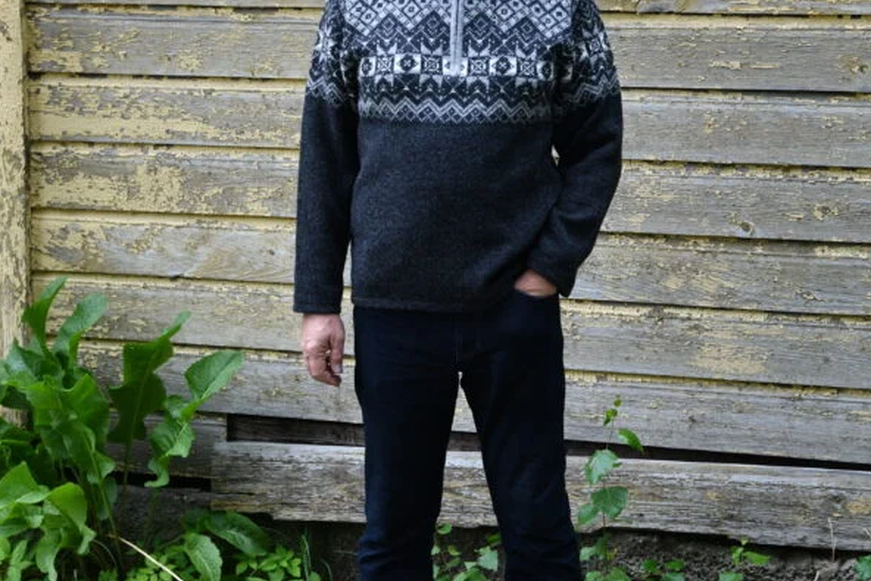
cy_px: 260
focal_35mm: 79
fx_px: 1912
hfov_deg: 25.7
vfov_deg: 17.3
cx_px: 433
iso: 800
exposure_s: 1/180
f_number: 6.7
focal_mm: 52
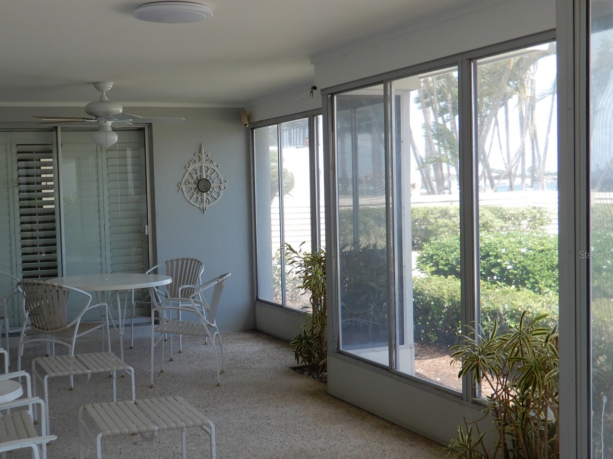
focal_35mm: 50
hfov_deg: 37.9
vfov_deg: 29.1
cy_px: 254
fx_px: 885
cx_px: 223
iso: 80
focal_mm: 6.8
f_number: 4
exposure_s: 1/100
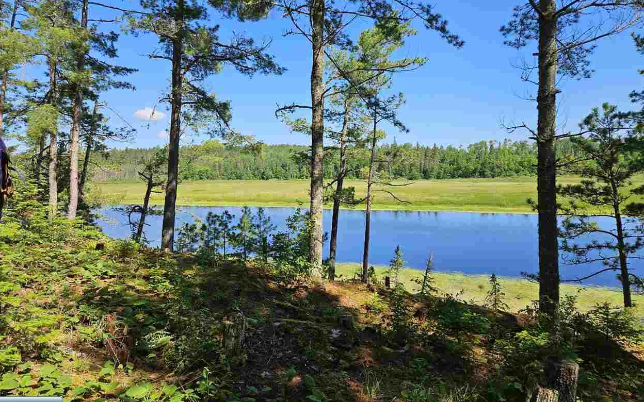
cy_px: 168
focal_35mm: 25
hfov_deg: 72.5
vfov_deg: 49.1
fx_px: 439
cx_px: 323
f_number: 1.8
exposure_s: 1/1384
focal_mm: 5.4
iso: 25
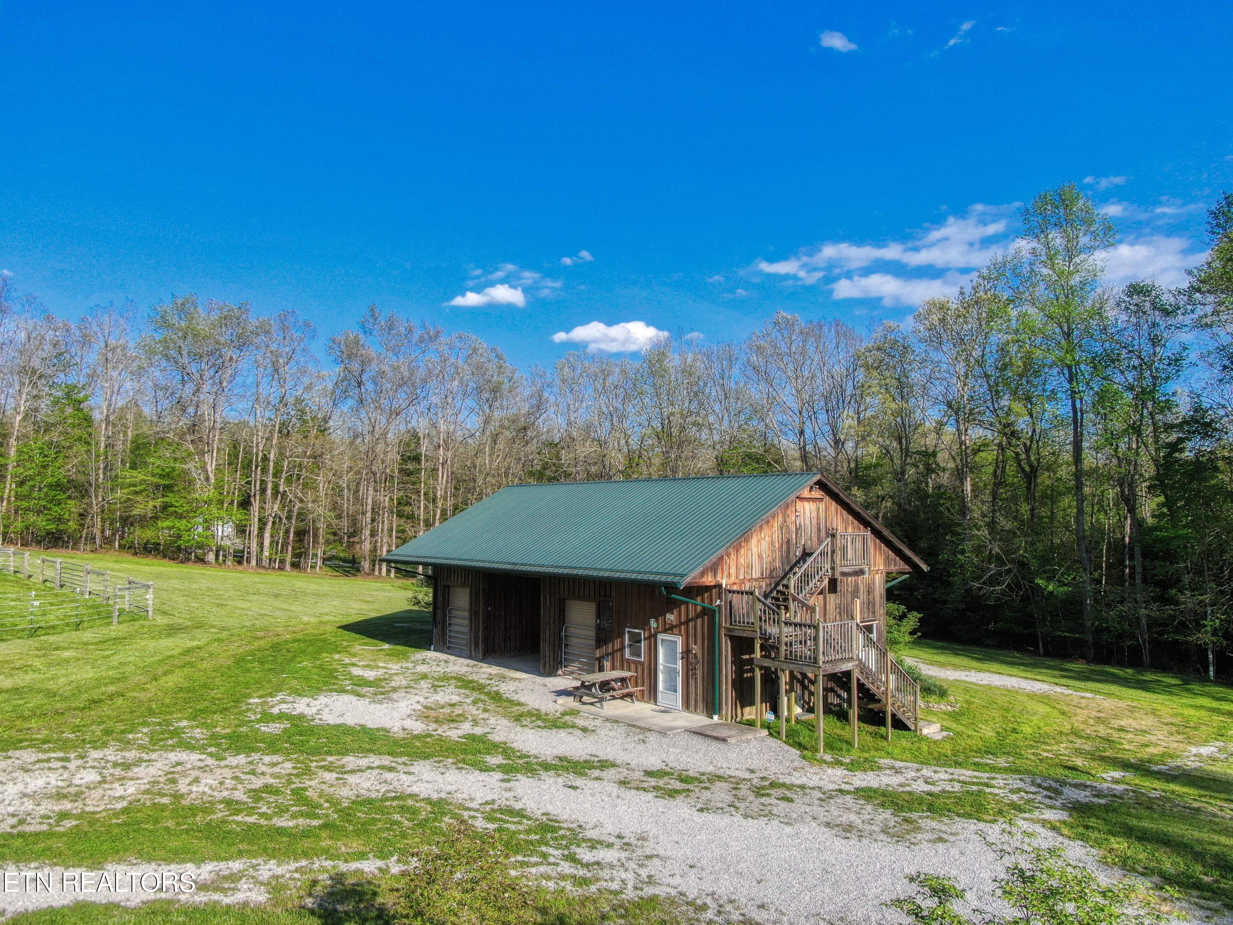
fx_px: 855
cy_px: 462
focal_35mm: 24
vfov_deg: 56.8
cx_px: 616
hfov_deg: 71.6
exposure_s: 1/1250
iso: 100
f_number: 2.8
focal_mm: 4.4
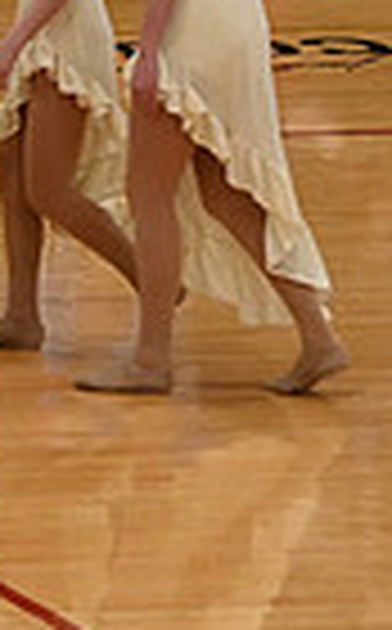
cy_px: -25
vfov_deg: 4.1
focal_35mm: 508
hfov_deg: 2.5
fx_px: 8719
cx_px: -779
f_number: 4
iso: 5000
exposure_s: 1/400
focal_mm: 80
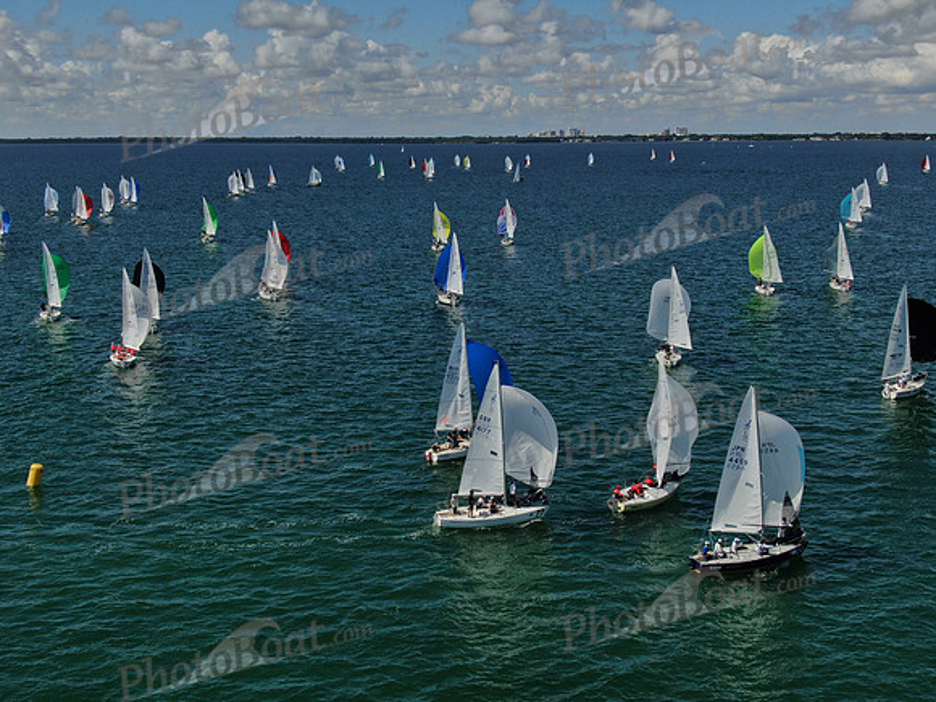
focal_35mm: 47
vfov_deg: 30.9
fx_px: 1271
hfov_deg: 40.4
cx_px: 468
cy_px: 351
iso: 100
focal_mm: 8.42
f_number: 3.8
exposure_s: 1/2000
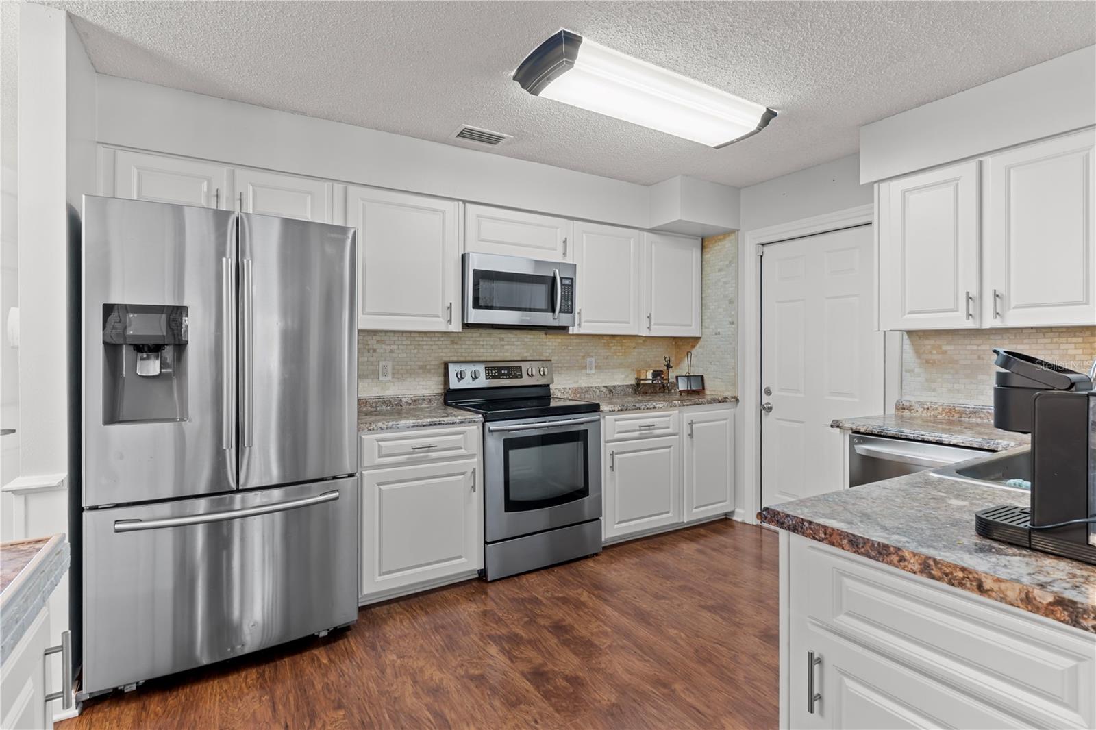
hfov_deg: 95.0
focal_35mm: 16
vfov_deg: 72.0
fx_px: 502
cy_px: 365
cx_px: 548
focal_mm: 11
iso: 100
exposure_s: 2
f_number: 7.1
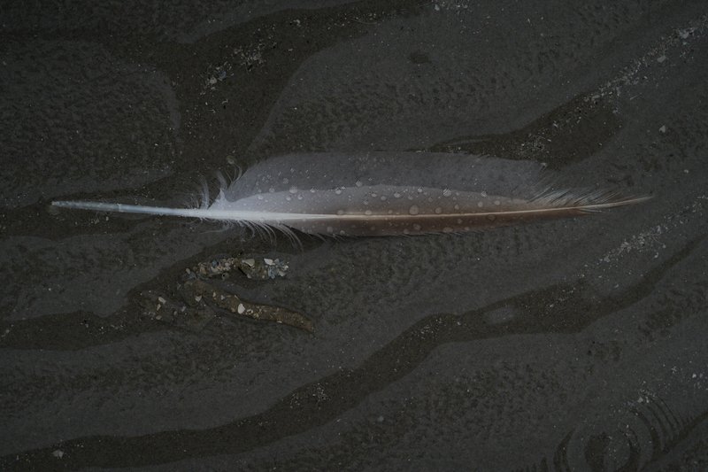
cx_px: 354
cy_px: 236
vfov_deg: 13.0
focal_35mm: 105
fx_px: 2064
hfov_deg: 19.5
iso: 2000
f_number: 6.3
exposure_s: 1/6400
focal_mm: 105
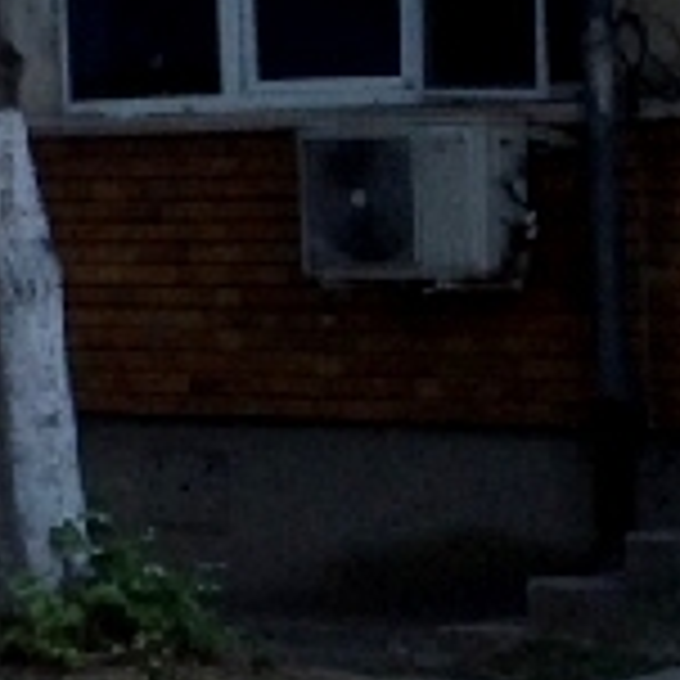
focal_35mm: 246
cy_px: -225
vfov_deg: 7.0
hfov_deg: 6.1
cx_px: -1941
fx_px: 5467
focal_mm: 4.28
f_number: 2.4
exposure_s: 1/627
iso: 50
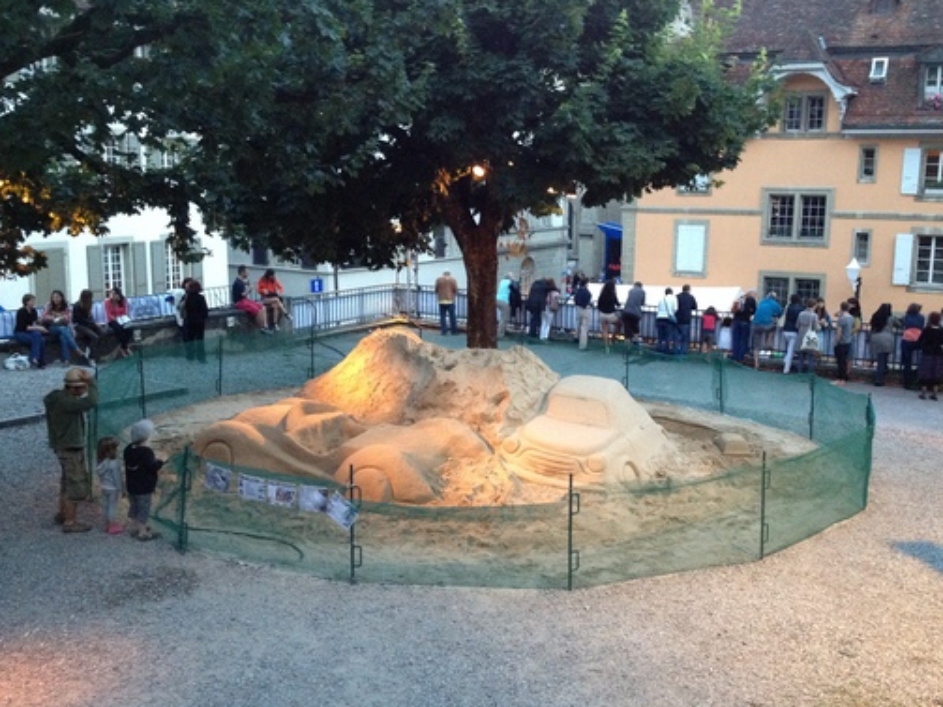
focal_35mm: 39
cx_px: 519
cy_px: 345
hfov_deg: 47.8
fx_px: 1062
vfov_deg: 36.8
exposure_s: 1/20
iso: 400
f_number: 2.4
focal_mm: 4.28
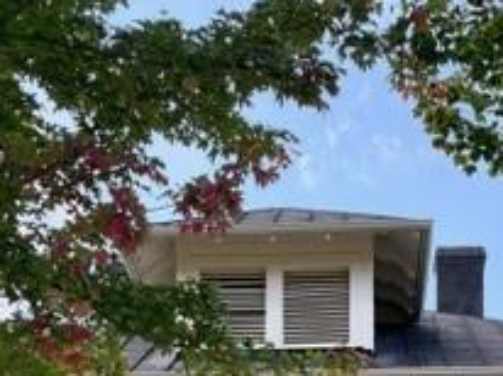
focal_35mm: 87
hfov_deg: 22.5
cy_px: 584
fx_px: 1263
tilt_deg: +9.7
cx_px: 291
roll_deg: -0.1
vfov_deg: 15.5
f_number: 1.8
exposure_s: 1/611
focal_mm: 6.93
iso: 100
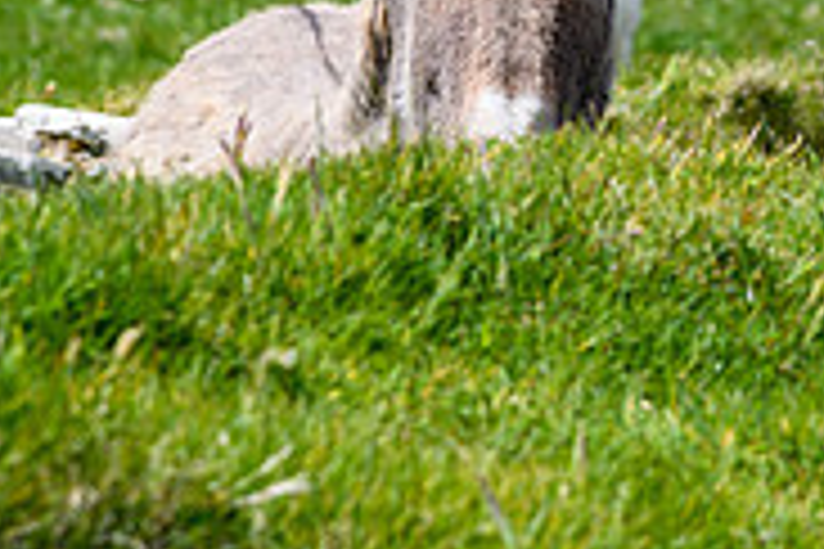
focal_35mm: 381
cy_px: -52
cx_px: 905
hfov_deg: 5.4
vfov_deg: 3.6
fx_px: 8720
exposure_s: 1/1000
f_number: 5.6
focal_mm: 120
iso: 180
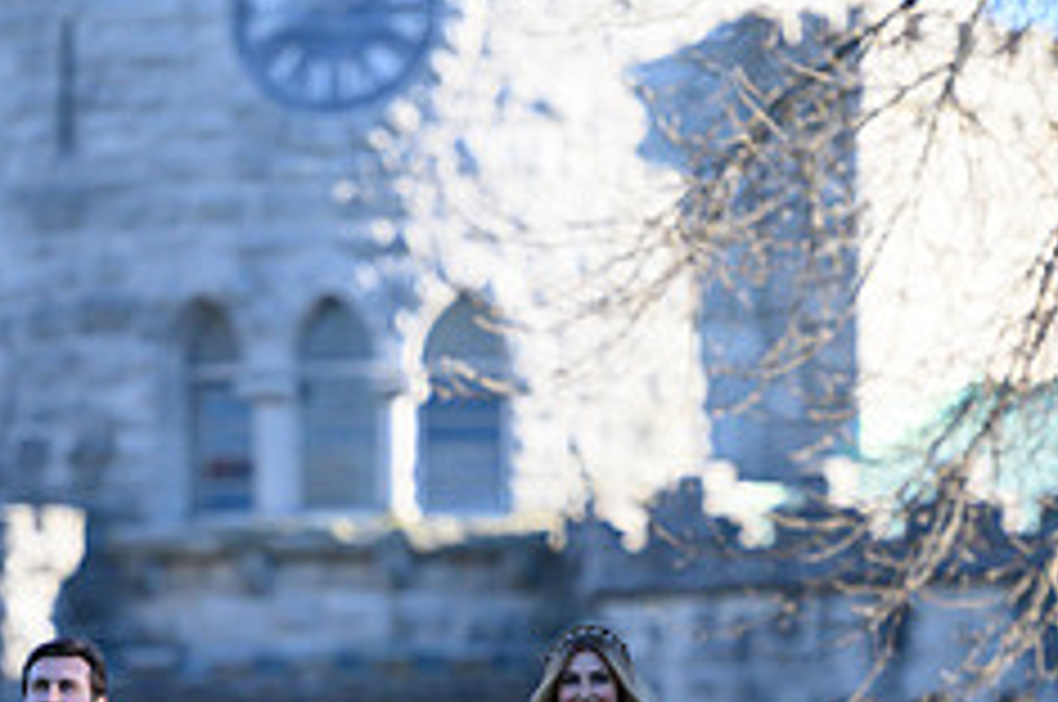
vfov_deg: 3.0
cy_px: 774
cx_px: 320
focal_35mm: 457
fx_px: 13412
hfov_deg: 4.5
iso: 1600
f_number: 3.2
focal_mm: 185
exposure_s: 1/6400
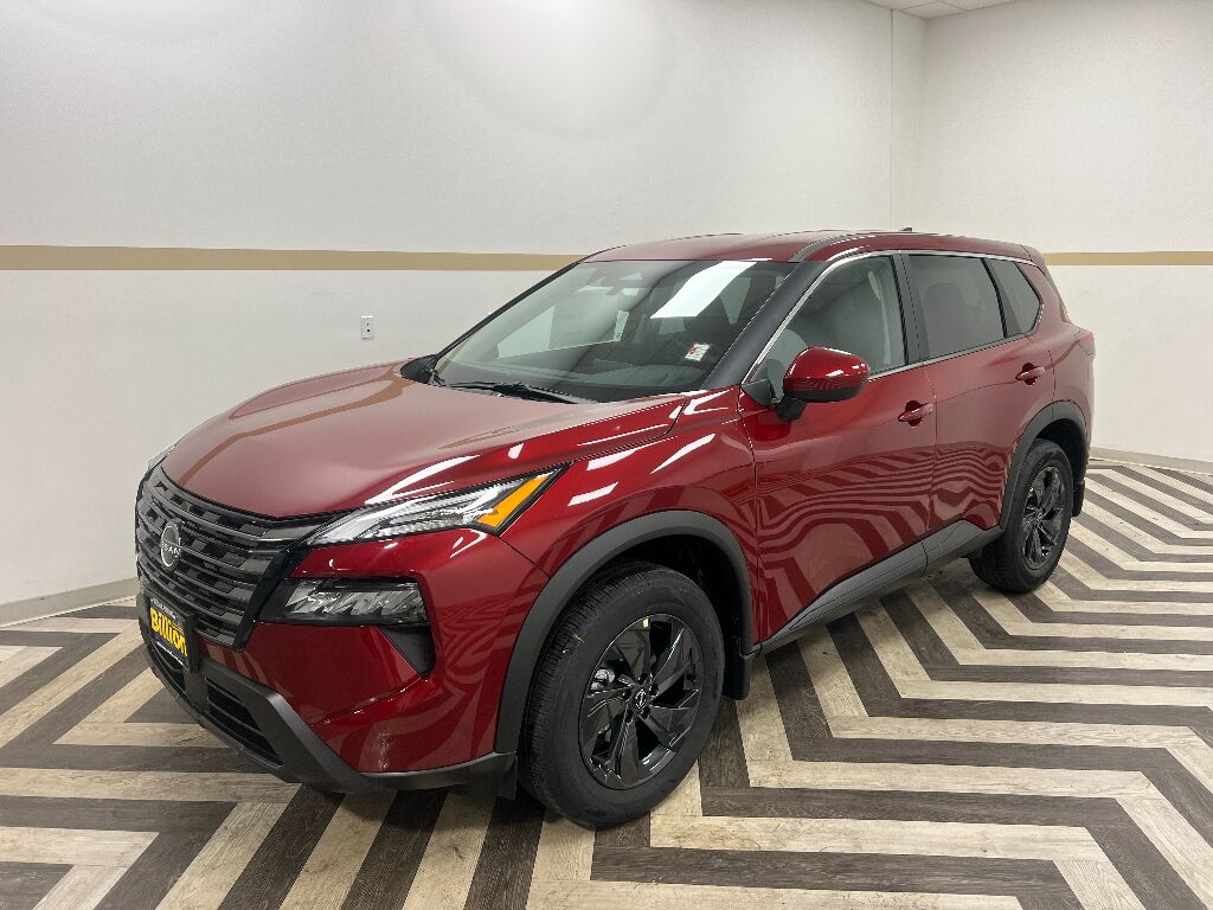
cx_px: 606
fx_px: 911
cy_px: 455
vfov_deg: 53.1
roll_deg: +0.2
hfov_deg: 67.3
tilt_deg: -13.2
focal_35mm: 26
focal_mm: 5.7
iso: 100
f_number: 1.5
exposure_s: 1/120
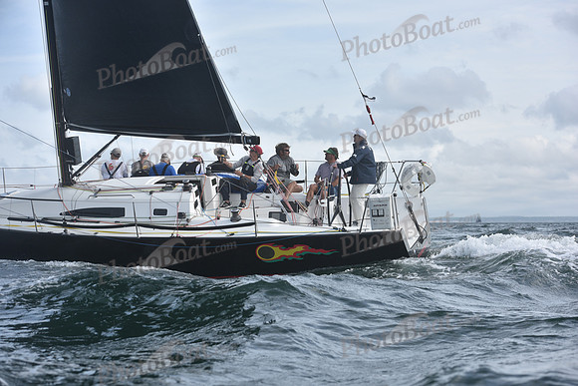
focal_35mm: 70
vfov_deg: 19.5
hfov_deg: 28.8
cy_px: 193
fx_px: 1124
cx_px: 289
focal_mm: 70
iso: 200
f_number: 5.6
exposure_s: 1/1250
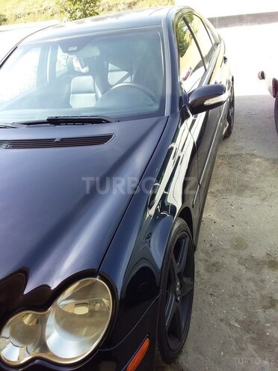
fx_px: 332
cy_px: 186
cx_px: 139
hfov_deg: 45.4
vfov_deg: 58.4
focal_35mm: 31
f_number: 2.2
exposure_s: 1/238
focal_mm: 3.3
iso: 40
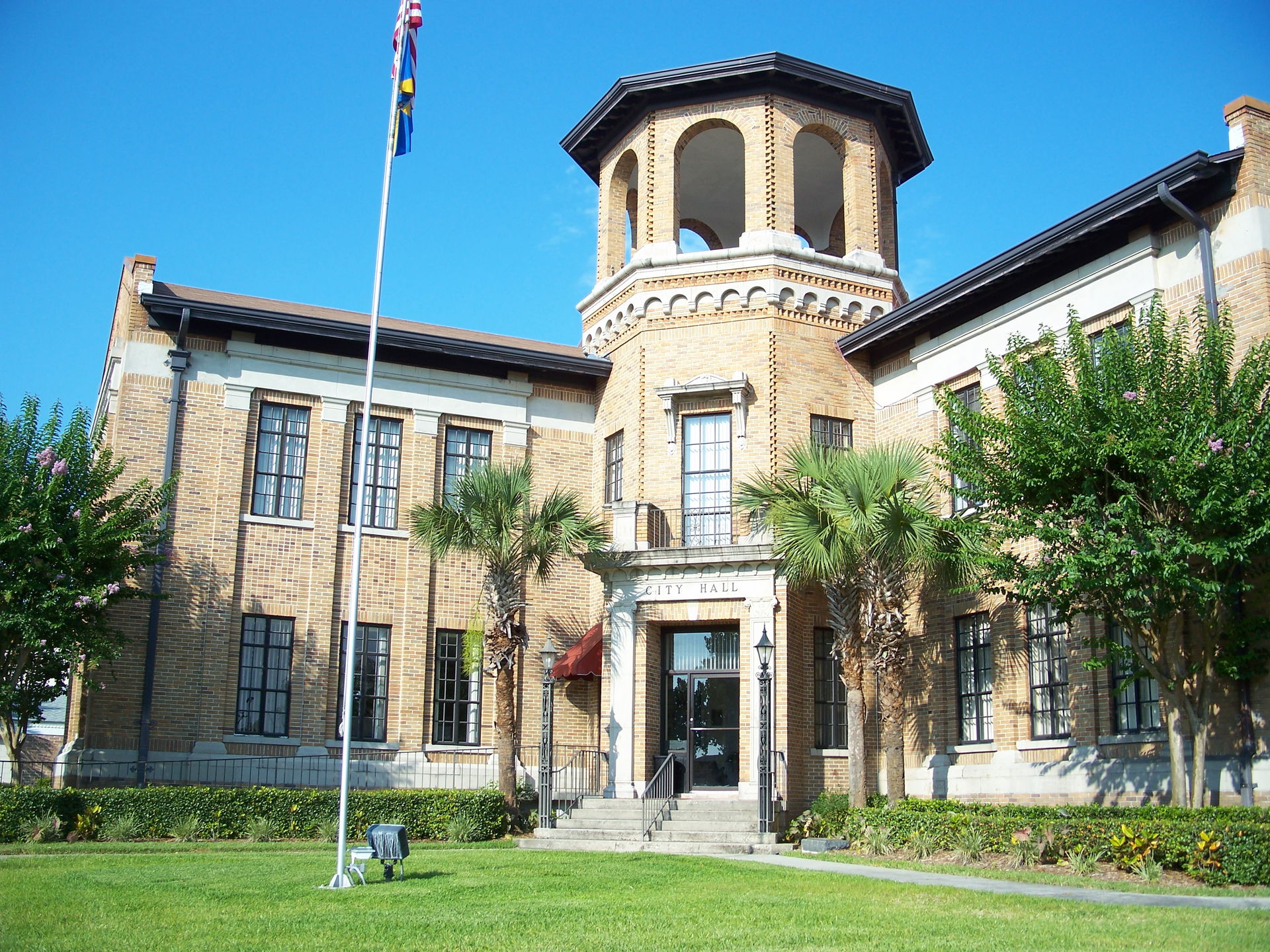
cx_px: 635
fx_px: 1357
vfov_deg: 38.7
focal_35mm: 37
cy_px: 476
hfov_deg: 50.1
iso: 64
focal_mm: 7.8
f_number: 2.8
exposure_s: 1/640
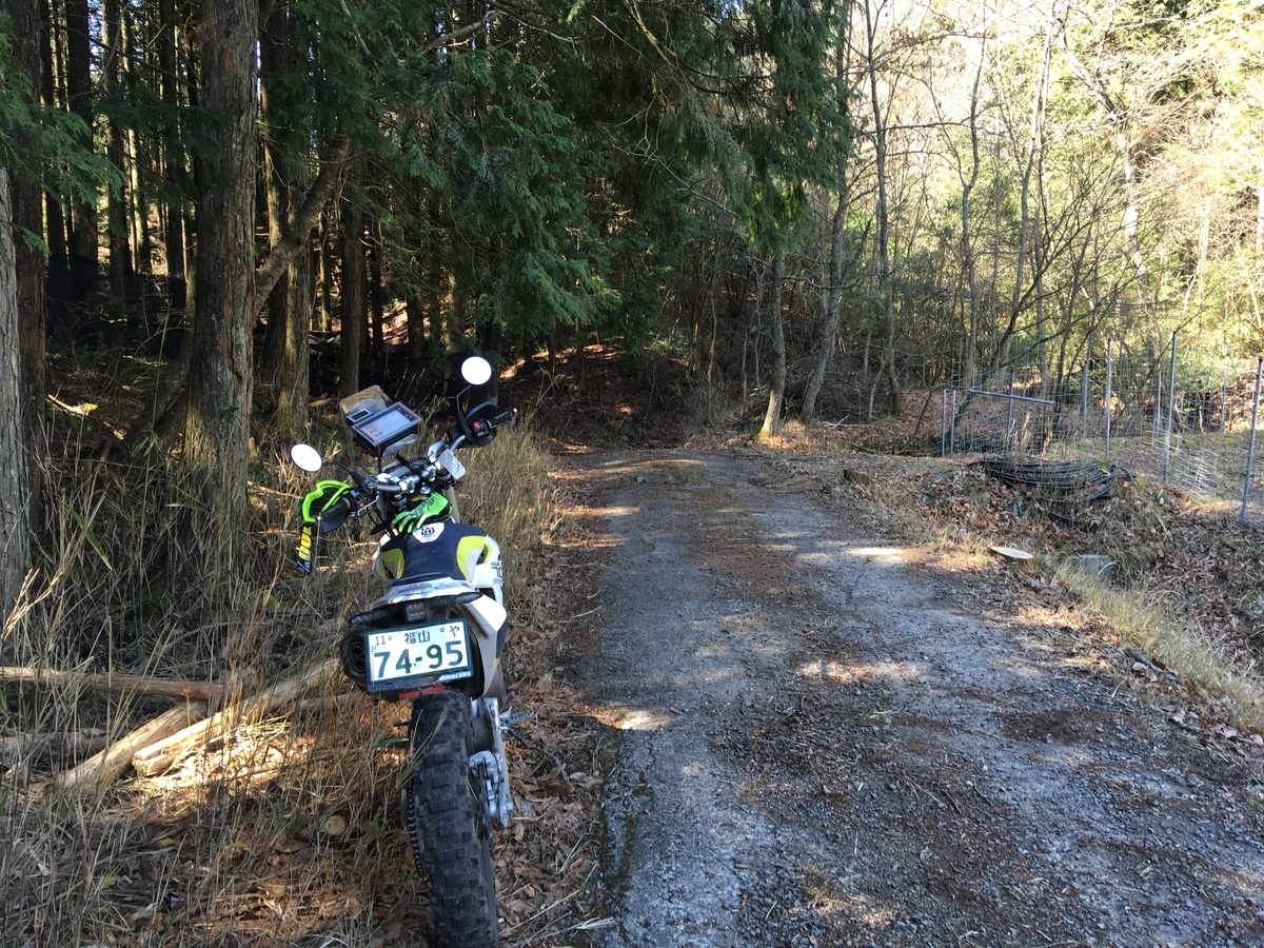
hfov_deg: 61.7
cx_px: 632
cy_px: 474
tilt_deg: -7.2
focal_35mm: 29
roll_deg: -0.3
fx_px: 1059
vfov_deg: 48.2
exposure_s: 1/120
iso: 40
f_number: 2.2
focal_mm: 4.15
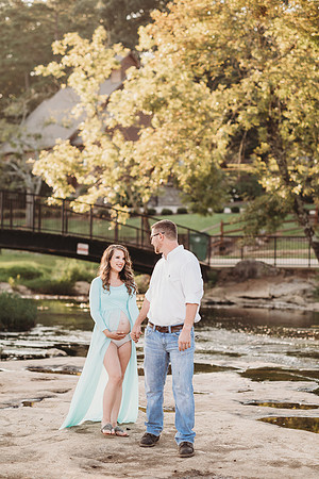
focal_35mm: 85
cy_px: 240
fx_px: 1130
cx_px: 160
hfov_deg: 16.1
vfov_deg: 23.9
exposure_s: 1/400
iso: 160
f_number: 2.5
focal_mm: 85
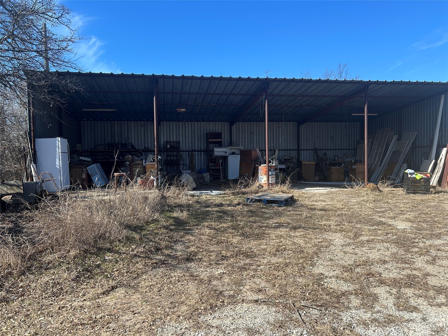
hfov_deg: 67.3
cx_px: 224
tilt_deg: -3.1
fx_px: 336
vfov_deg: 53.1
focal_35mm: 26
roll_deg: +1.2
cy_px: 168
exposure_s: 1/1972
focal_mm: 5.7
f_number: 1.5
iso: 50
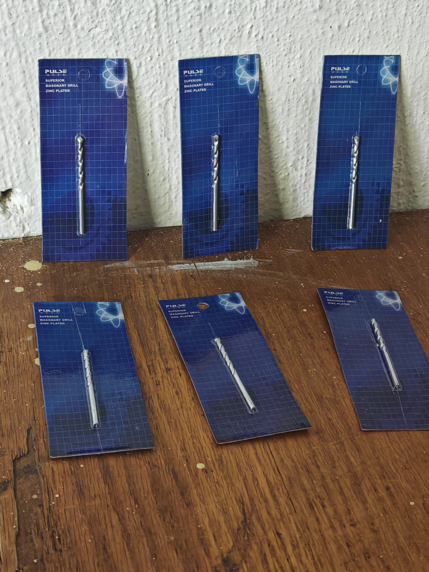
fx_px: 1074
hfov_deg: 22.6
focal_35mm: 65
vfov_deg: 29.8
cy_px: 286
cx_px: 214
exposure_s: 1/25
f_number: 1.9
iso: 1000
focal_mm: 6.67
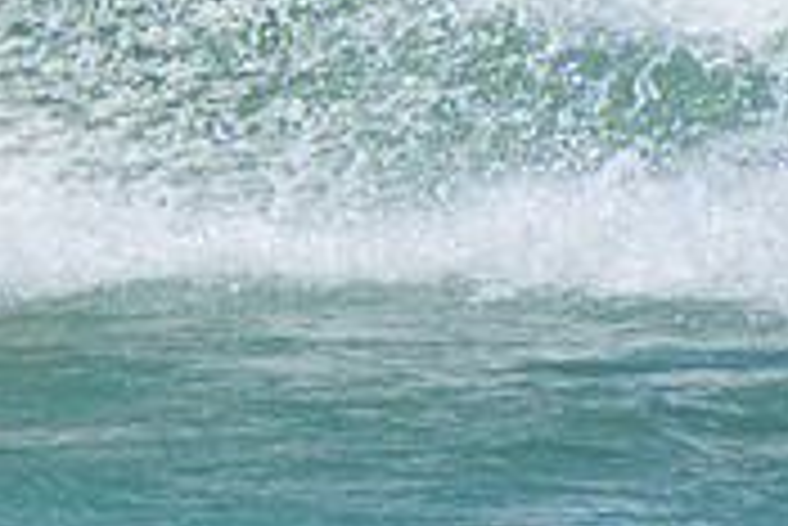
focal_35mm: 1990
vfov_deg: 0.7
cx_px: -185
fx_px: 43594
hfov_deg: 1.0
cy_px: -110
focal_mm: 400
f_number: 5.6
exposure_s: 1/2000
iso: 320
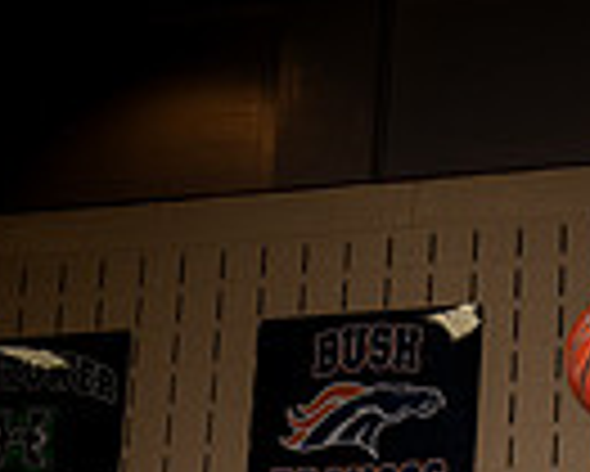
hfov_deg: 20.3
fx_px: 1573
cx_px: 644
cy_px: 1002
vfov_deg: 13.9
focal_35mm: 90
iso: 640
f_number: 8
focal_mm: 28
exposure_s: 1/250
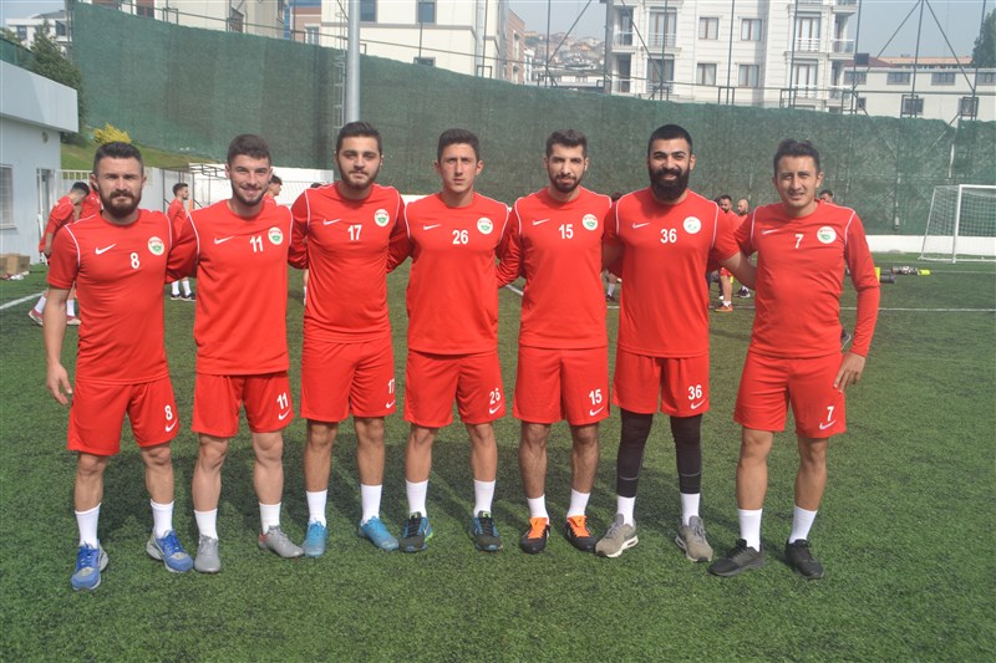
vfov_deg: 35.5
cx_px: 498
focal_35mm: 38
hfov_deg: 51.3
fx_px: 1037
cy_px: 332
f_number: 7.1
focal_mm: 25
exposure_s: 1/200
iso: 100
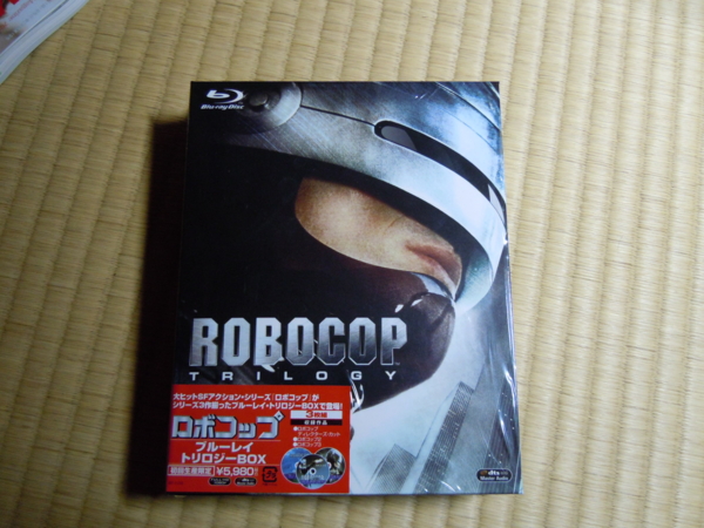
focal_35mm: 30
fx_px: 610
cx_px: 352
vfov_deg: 46.8
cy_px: 264
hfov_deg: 60.0
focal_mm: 5.4
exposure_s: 1/6
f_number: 3.5
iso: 400
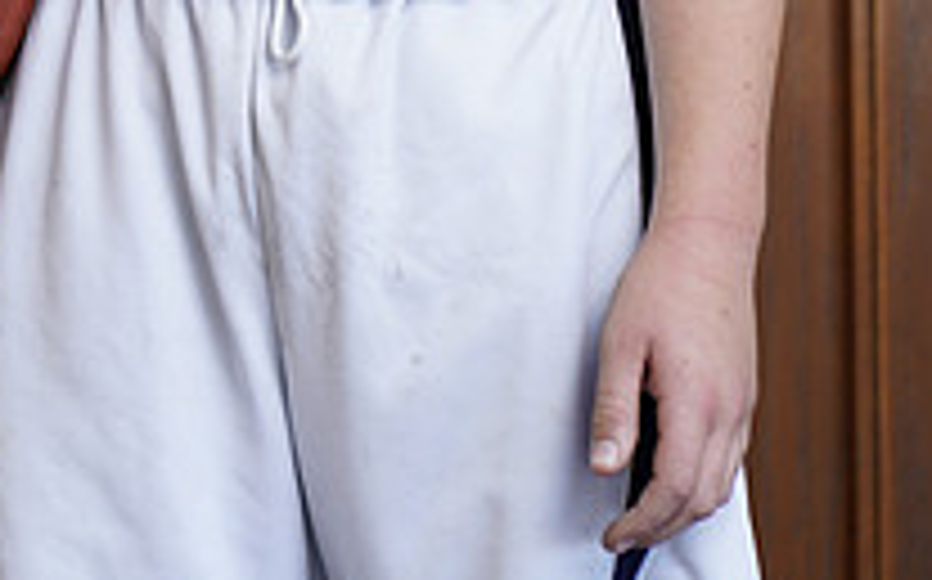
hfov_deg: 8.6
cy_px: -567
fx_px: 6167
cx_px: 194
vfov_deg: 5.3
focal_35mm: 243
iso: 200
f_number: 5.6
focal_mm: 85
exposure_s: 1/60
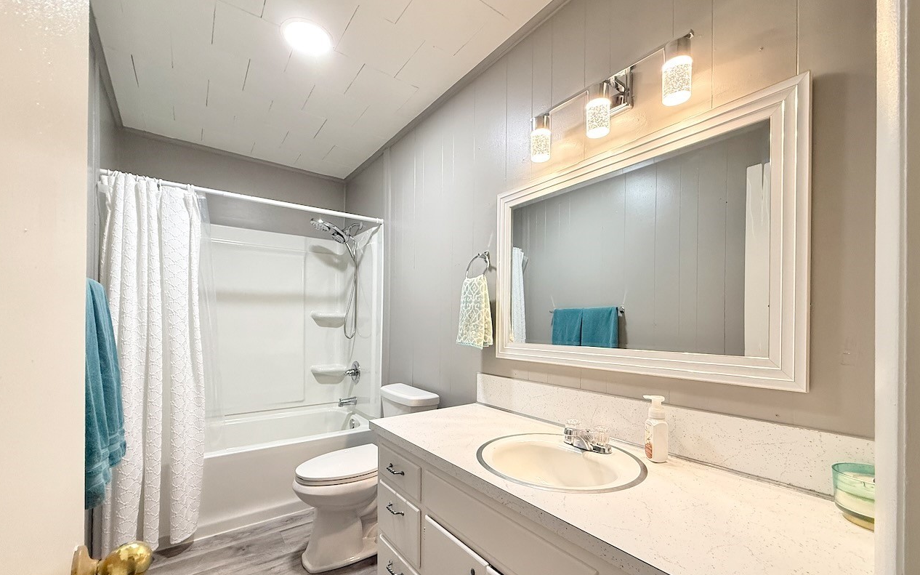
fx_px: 376
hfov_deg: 101.5
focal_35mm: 15
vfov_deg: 74.4
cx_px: 461
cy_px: 325
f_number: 2.2
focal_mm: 2.22
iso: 500
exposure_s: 1/120
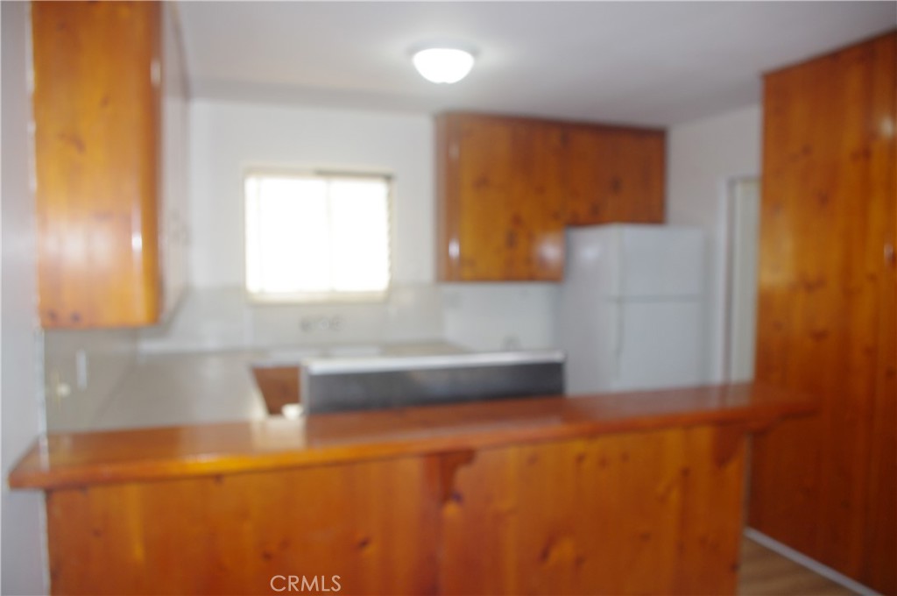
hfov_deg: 67.4
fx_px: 672
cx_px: 448
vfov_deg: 47.8
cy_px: 298
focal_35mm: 27
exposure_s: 1/15
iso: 400
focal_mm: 18
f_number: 7.1
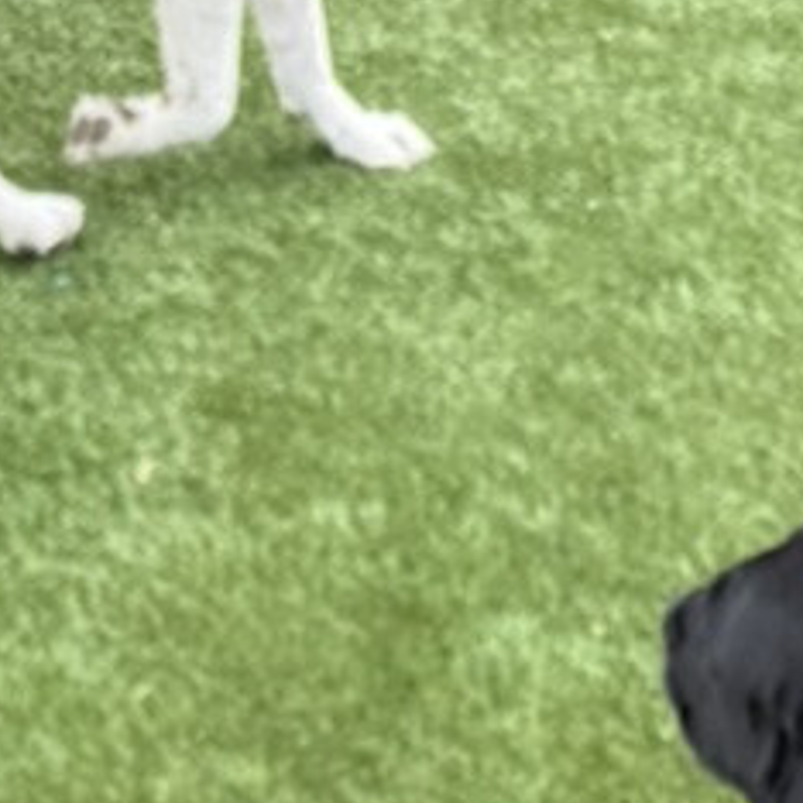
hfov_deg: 18.6
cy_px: 1733
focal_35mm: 93
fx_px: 2441
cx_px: 580
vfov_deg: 14.5
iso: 64
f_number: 1.78
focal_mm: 6.76
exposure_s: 1/182
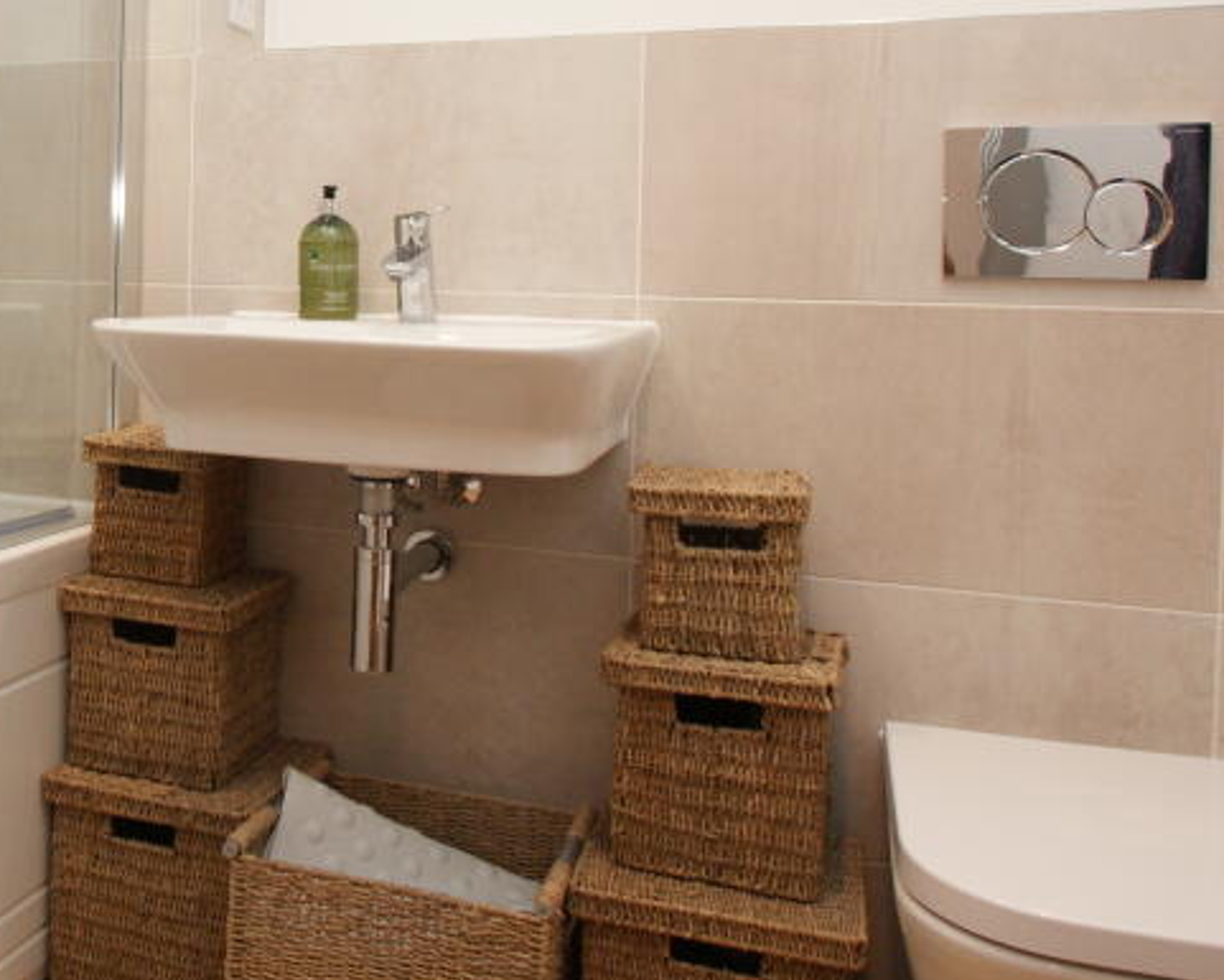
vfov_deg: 37.4
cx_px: 206
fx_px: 1413
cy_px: 261
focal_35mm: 39
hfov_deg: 44.1
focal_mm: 13
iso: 400
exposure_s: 1/60
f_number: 5.6
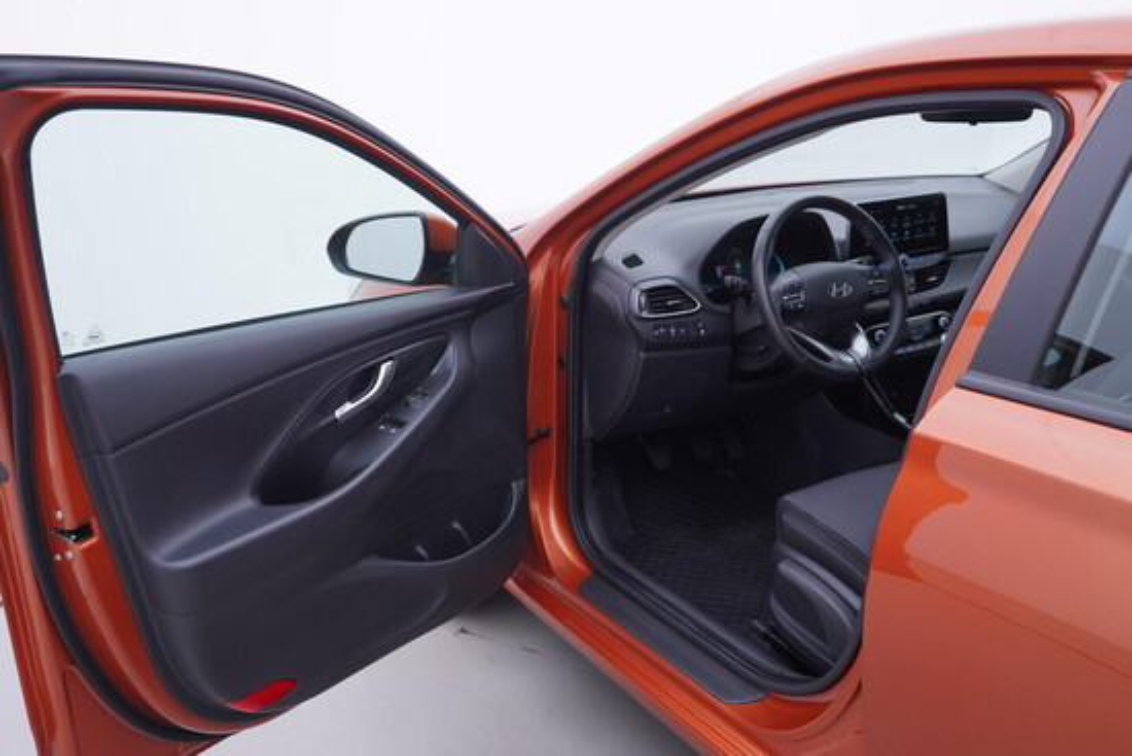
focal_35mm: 36
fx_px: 1132
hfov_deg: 53.1
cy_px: 378
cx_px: 566
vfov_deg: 36.9
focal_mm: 24
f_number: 3.2
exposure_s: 1/50
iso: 125
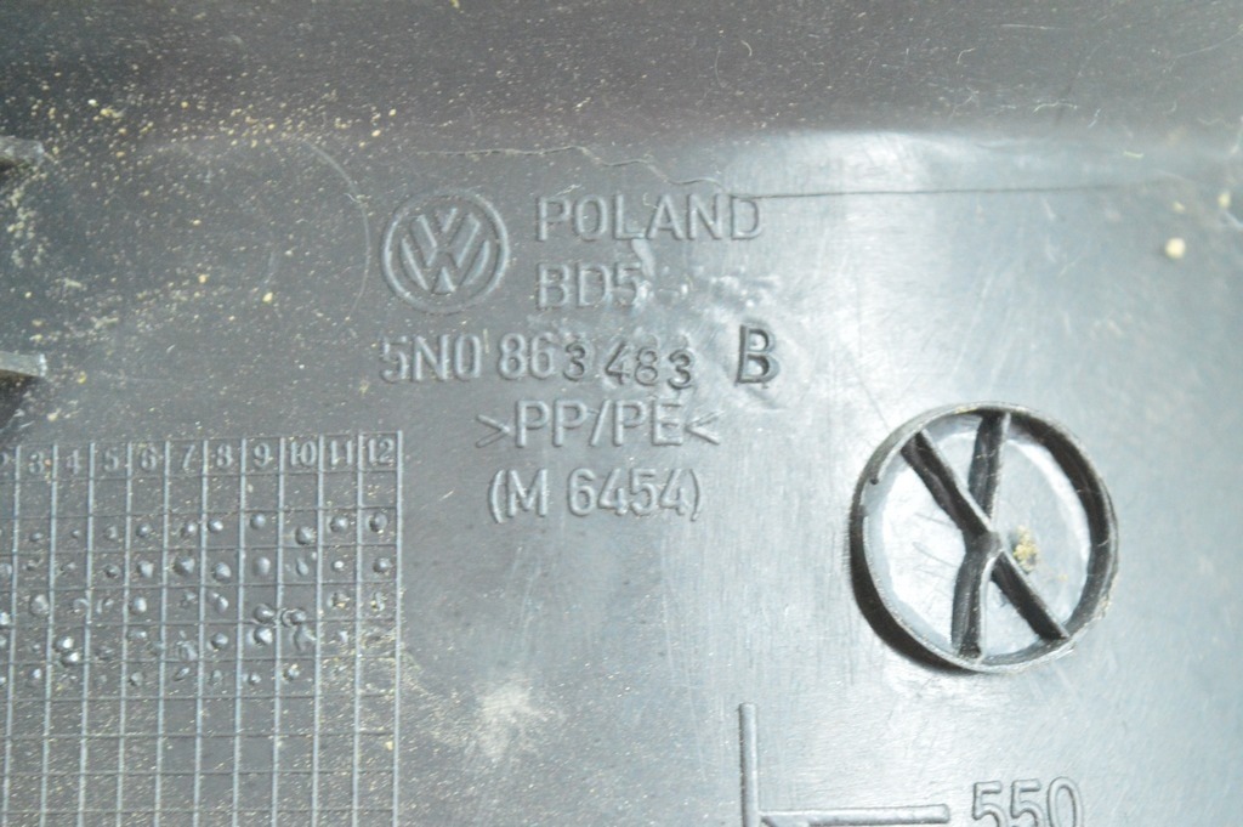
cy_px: 414
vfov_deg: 16.5
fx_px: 2846
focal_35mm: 82
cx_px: 622
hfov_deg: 24.6
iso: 6400
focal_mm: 55
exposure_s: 1/40
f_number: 5.6
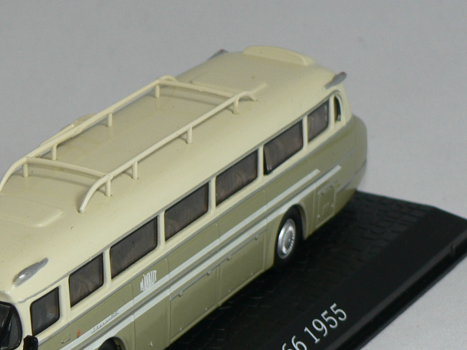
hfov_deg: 10.8
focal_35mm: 182
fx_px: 2455
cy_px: 226
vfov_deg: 8.2
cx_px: 17
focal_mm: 13.1
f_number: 3.2
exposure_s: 1/60
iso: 80
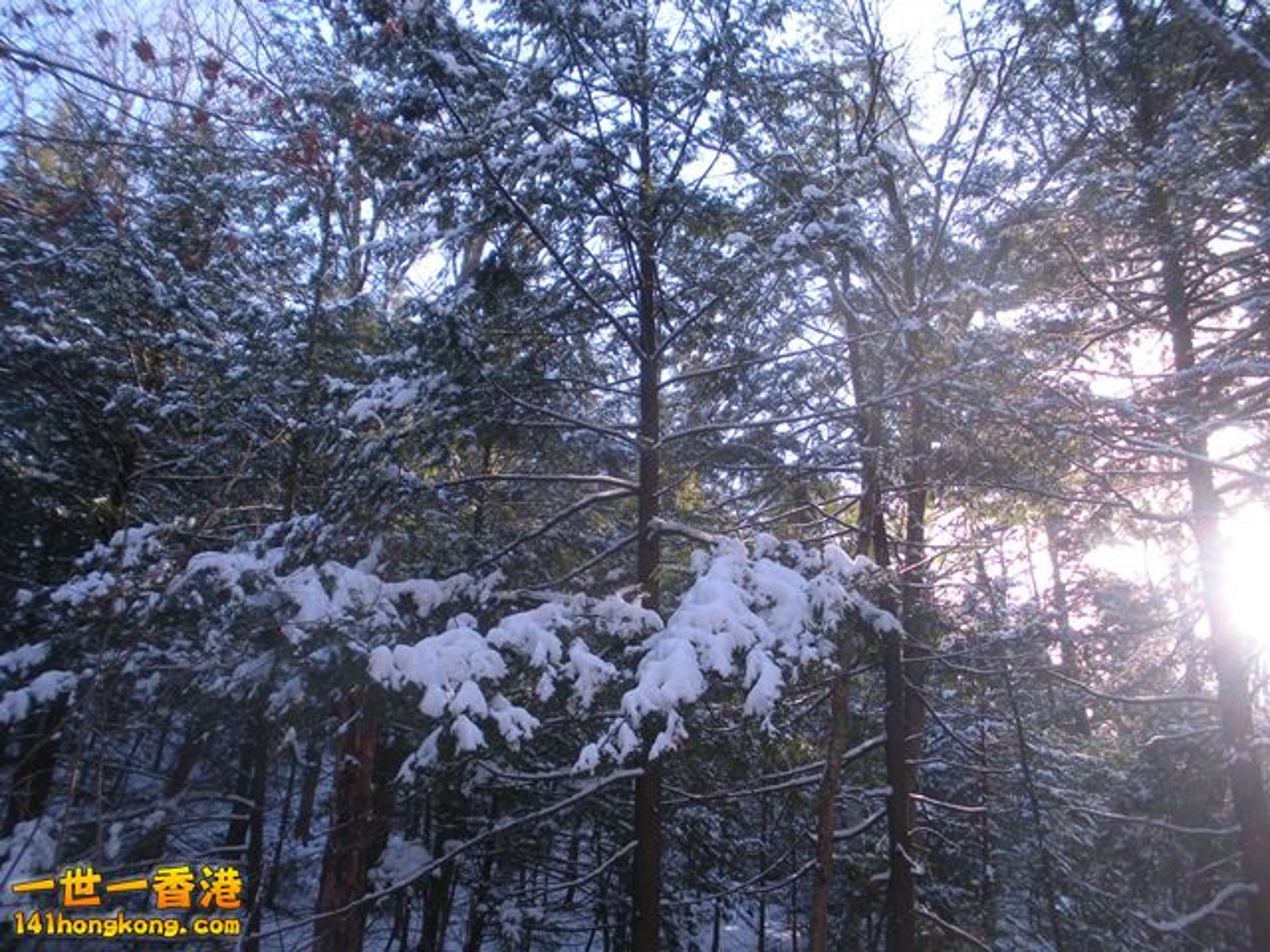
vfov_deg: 39.7
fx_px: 1321
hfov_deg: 51.4
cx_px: 635
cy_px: 476
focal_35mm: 36
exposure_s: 1/127
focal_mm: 6.3
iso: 82
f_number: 3.5
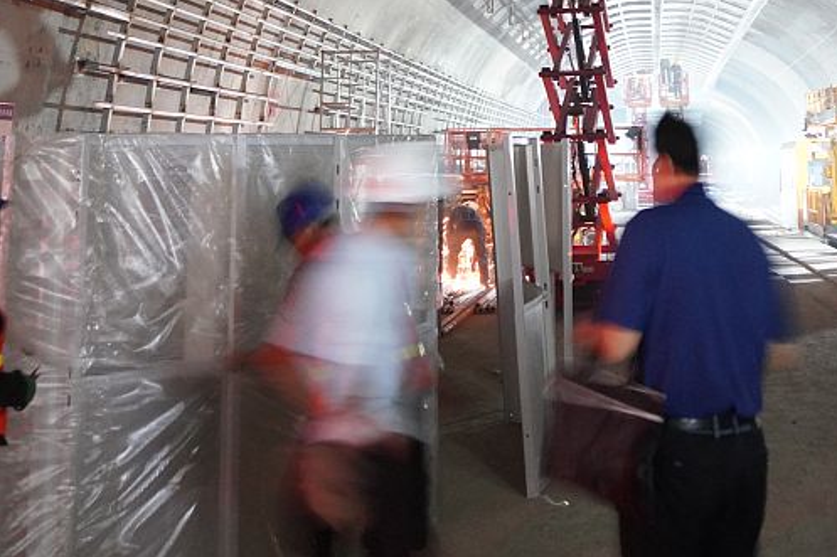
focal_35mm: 58
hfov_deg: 34.2
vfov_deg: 21.6
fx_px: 1348
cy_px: -114
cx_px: 551
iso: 5000
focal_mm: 24
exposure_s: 1/3
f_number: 4
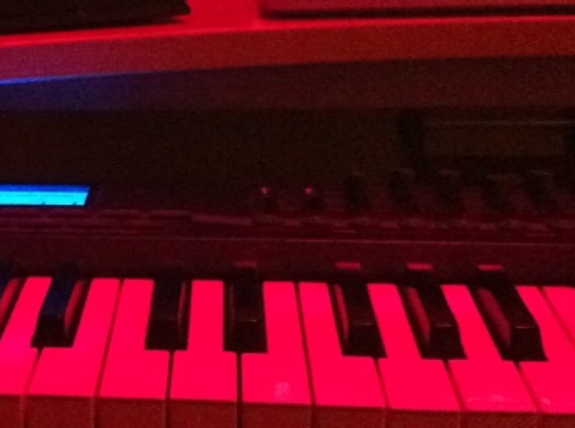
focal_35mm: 104
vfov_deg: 14.2
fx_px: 1723
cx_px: 18
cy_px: 192
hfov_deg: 18.5
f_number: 2.8
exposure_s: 1/15
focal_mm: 3.85
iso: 1000
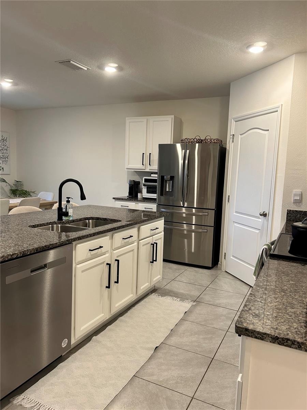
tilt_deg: -7.2
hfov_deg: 53.1
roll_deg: -2.0
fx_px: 307
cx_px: 154
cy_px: 205
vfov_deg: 67.3
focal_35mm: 26
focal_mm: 5.7
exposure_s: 1/60
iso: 125
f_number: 1.5
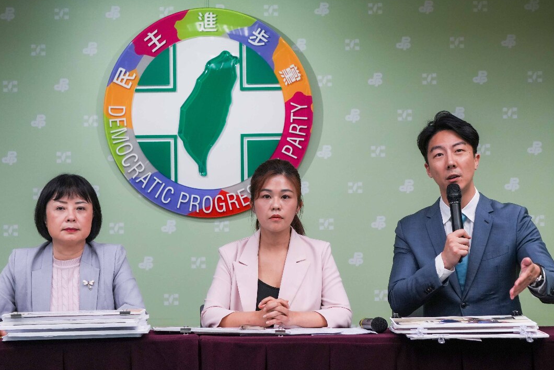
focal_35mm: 100
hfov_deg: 20.5
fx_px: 1533
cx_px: 255
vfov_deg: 13.7
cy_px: 166
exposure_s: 1/250
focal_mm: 55
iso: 640
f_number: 5
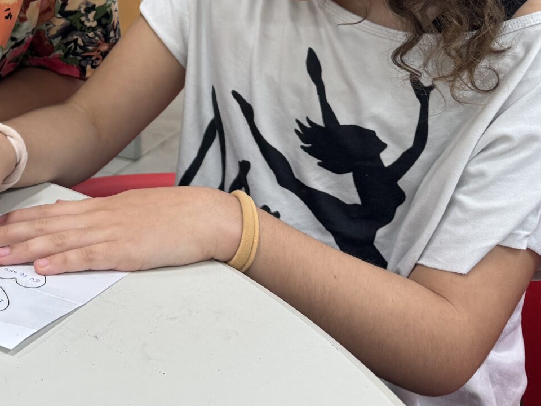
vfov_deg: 21.6
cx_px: -60
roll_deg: +1.0
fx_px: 1000
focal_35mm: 64
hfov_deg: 27.6
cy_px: -56
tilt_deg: -7.4
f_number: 1.78
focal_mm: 6.76
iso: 125
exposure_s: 1/60
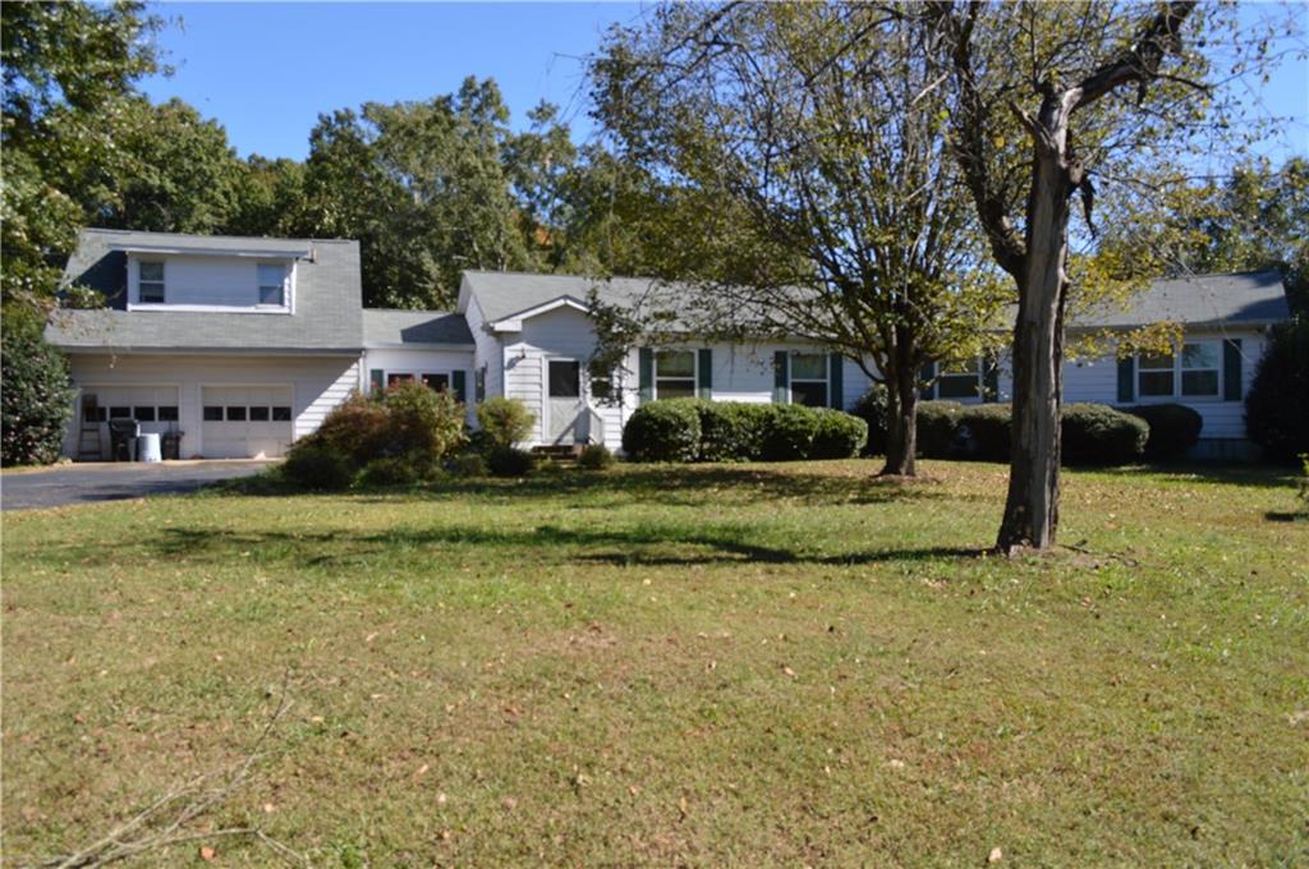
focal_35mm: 27
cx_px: 654
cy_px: 434
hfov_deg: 67.4
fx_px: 980
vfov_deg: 47.8
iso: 100
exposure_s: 1/160
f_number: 6.3
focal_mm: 18
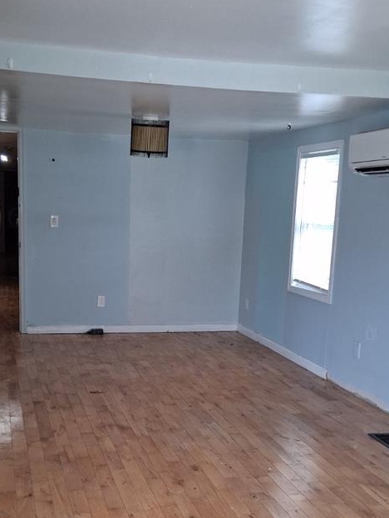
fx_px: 674
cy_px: 326
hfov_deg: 32.1
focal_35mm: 45
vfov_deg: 41.7
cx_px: 165
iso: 250
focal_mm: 3.98
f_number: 1.8
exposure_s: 1/100
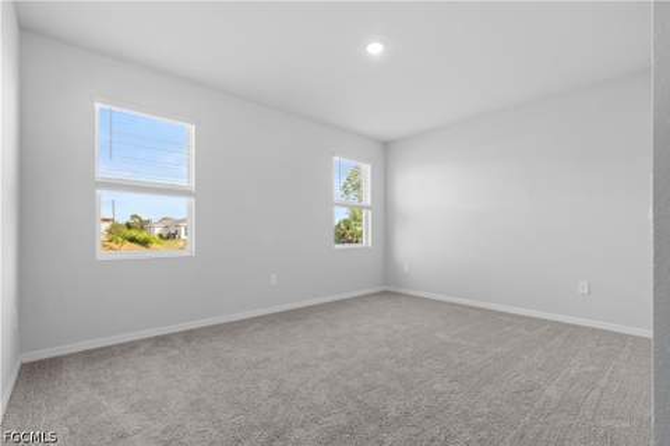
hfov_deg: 96.8
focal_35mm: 16
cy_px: 223
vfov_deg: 73.6
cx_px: 335
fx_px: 297
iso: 320
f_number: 10
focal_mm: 16
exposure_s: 1/3
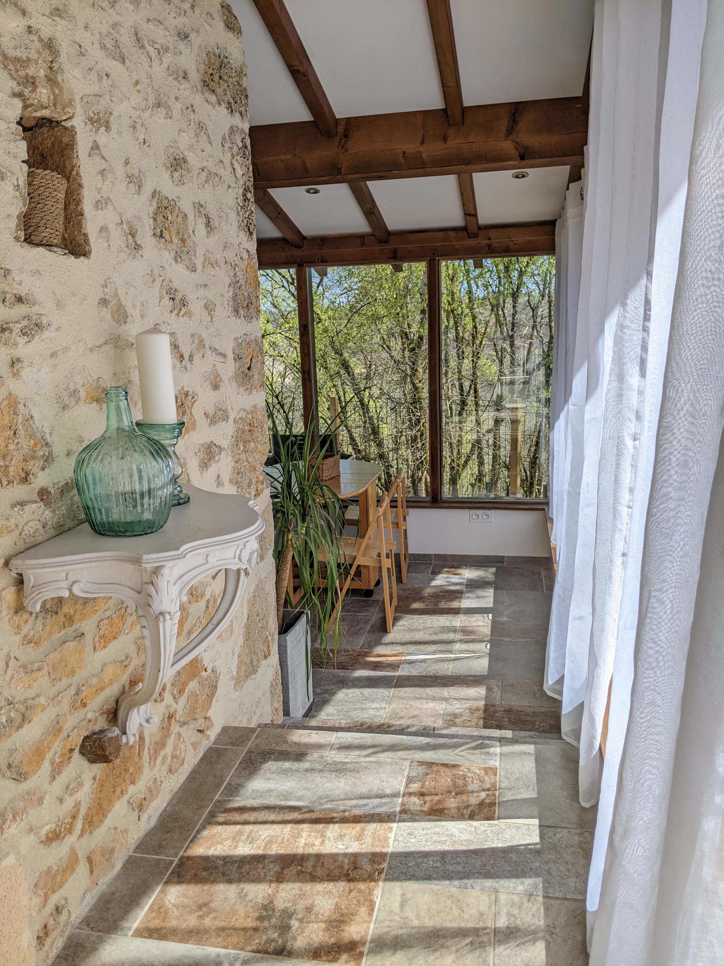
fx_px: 753
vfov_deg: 65.3
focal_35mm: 27
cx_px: 362
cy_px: 483
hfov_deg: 51.4
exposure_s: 1/1805
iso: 38
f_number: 1.8
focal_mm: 4.44
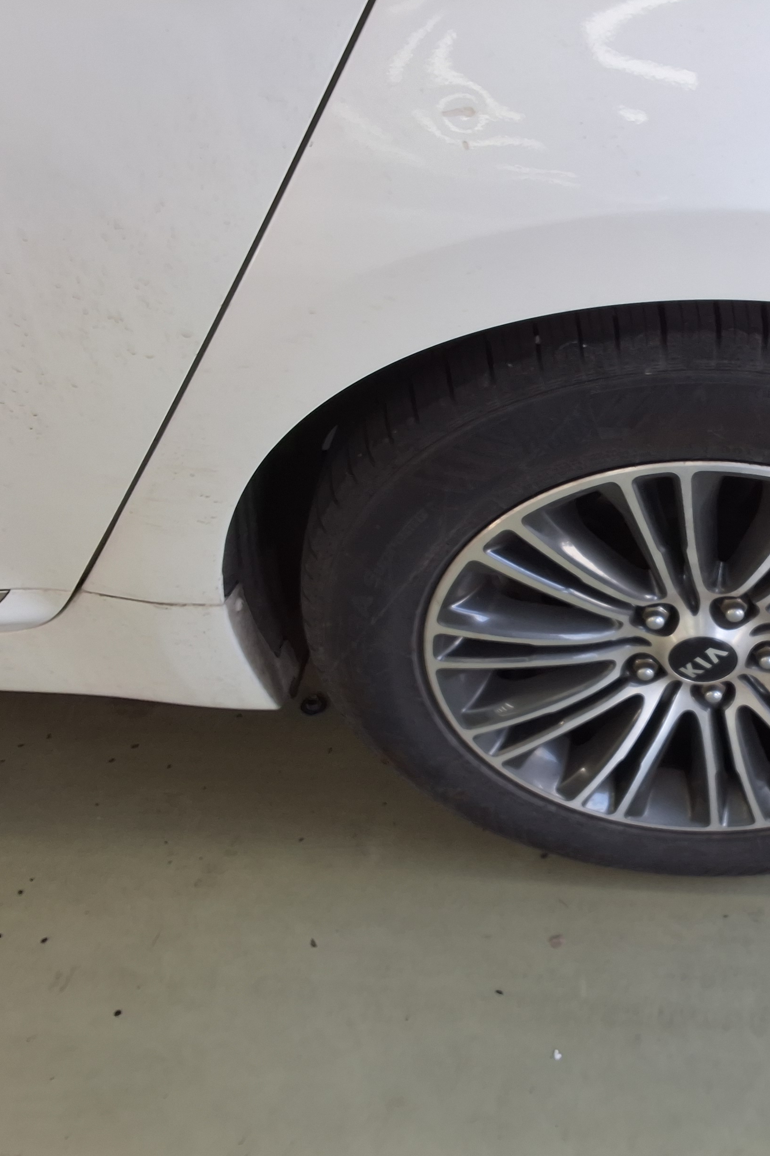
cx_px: 681
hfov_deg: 32.6
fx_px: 1251
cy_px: 576
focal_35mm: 39
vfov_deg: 49.6
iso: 32
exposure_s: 1/132
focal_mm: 2.91
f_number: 1.9
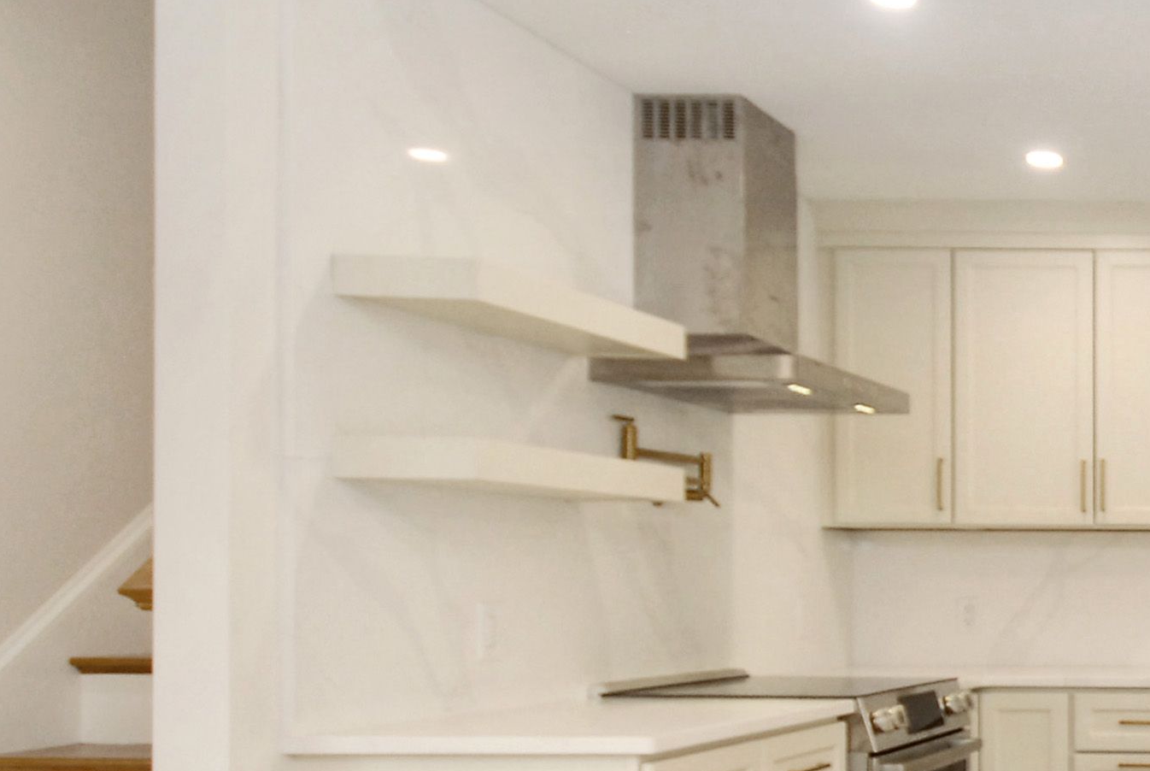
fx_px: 1518
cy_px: 627
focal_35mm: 47
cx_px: 1500
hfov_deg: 31.7
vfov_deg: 27.9
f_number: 5
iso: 500
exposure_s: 1/60
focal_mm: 11
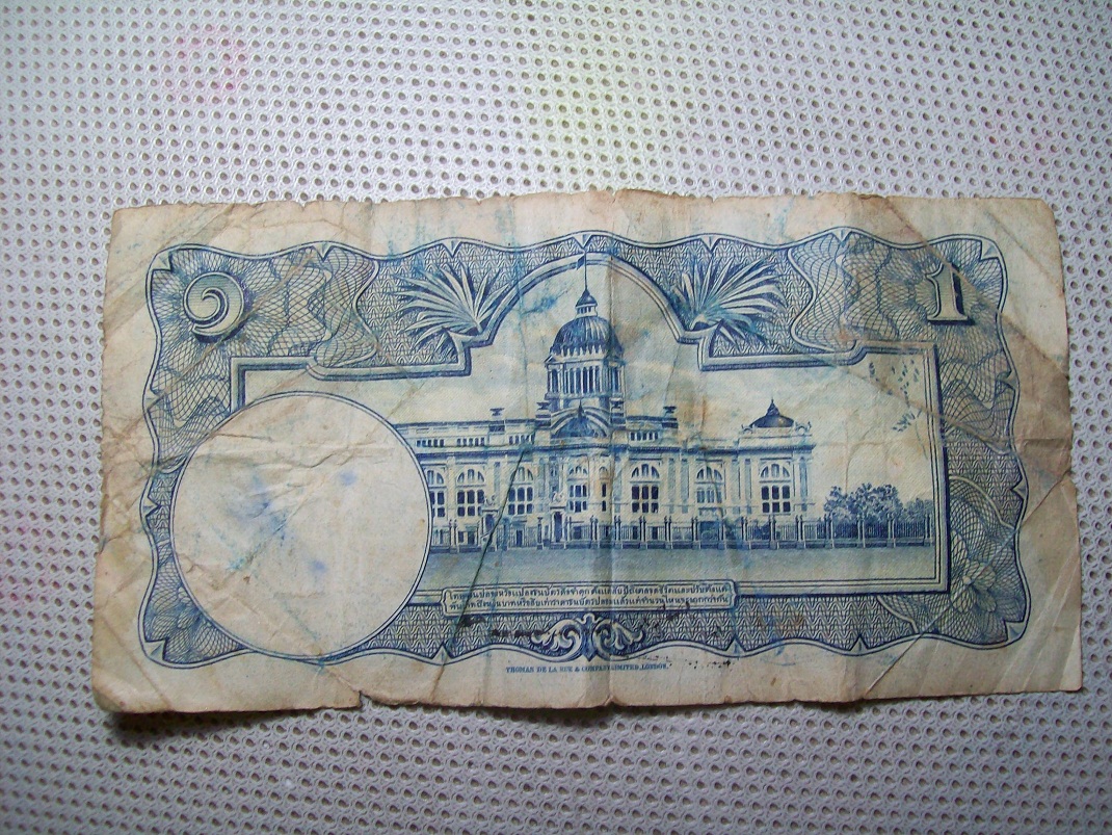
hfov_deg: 51.3
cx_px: 556
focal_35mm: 36
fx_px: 1157
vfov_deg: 39.7
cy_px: 418
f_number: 2.7
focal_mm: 6
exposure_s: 1/64
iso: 129
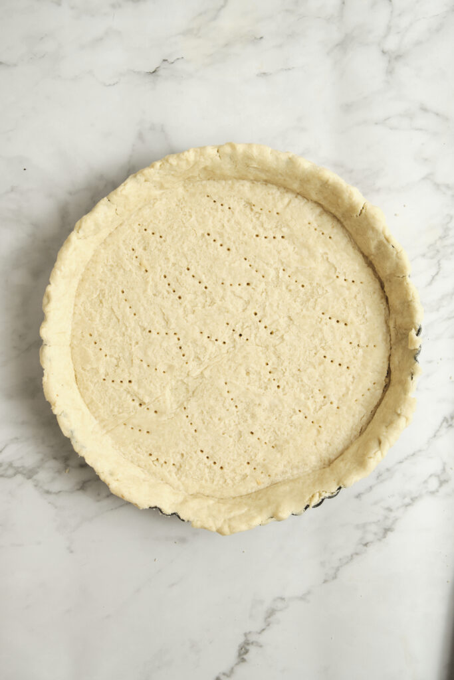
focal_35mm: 50
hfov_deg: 27.0
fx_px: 945
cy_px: 340
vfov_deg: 39.6
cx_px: 227
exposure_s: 1/250
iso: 160
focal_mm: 33
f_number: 8
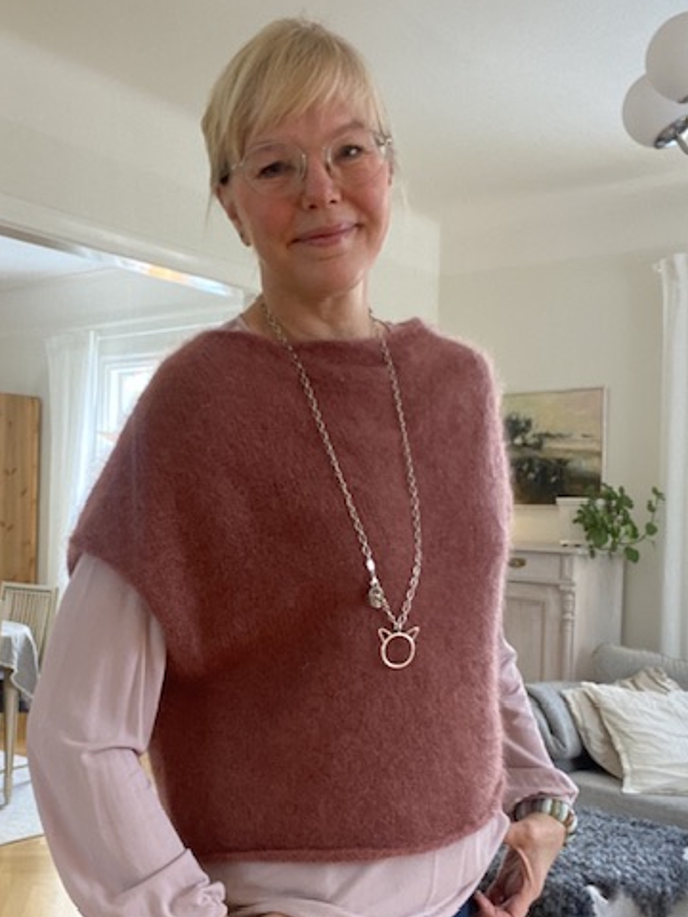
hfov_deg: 35.9
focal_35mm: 40
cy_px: 514
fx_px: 1060
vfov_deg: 46.7
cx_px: 302
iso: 250
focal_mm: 2.71
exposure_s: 1/33
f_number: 2.2
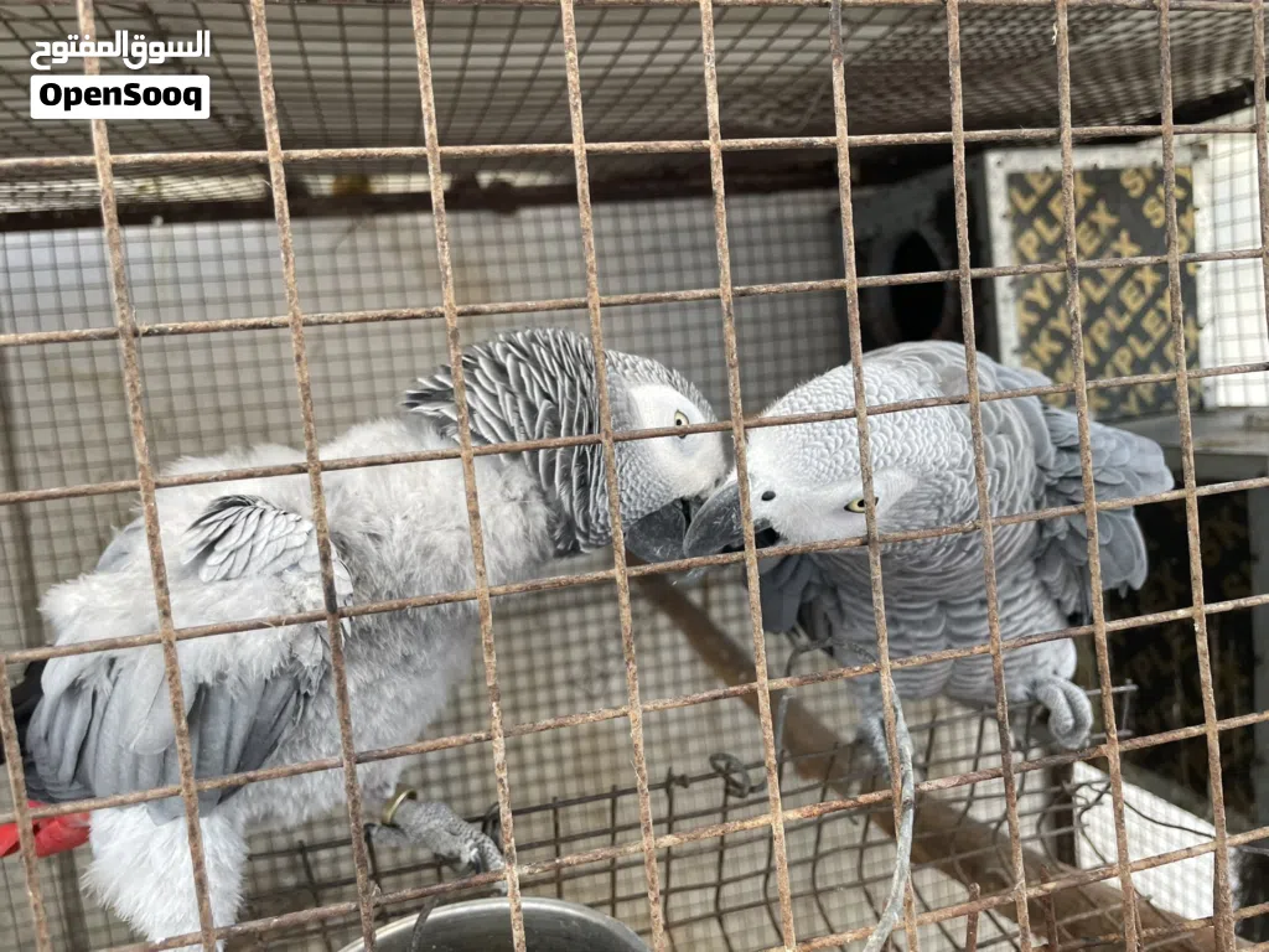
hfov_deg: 67.3
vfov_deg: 53.1
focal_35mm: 26
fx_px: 953
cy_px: 476
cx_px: 634
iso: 64
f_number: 1.6
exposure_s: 1/121
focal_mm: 4.2
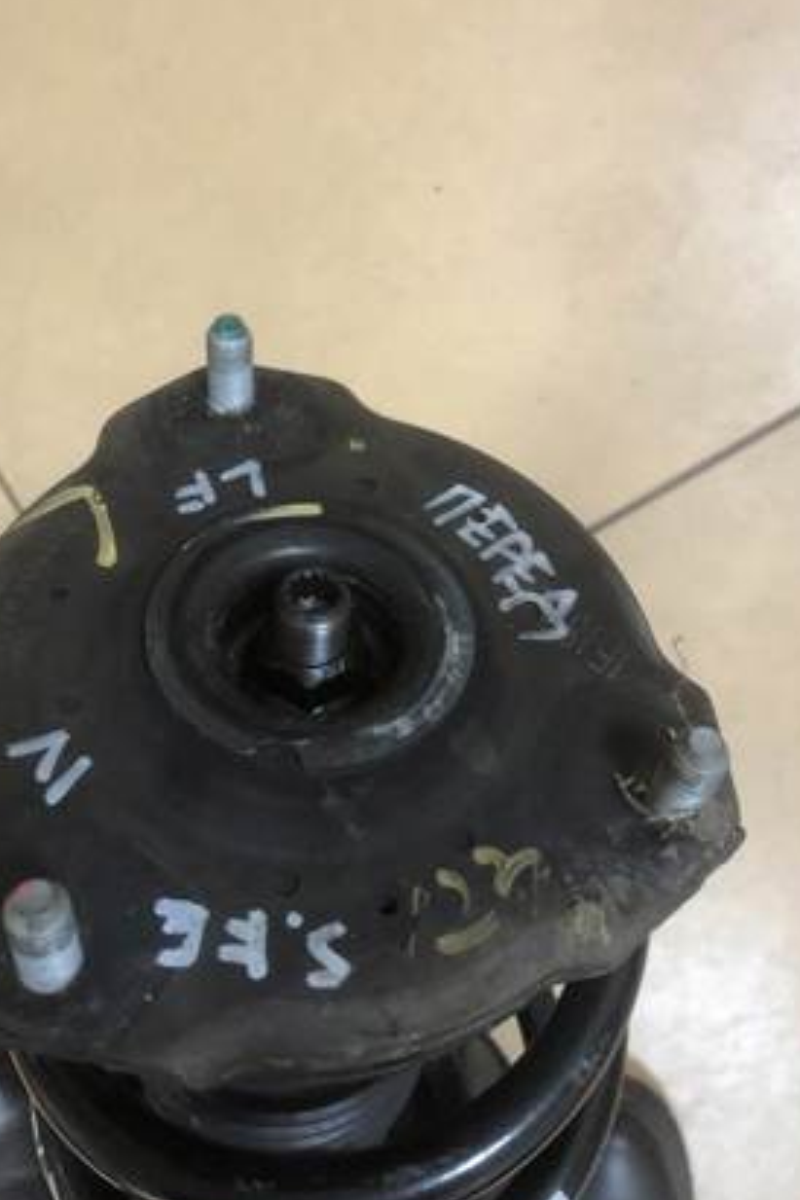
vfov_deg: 55.8
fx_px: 1133
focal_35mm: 34
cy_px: 584
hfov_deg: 38.9
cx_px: 384
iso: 80
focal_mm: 4
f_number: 1.8
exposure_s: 1/15
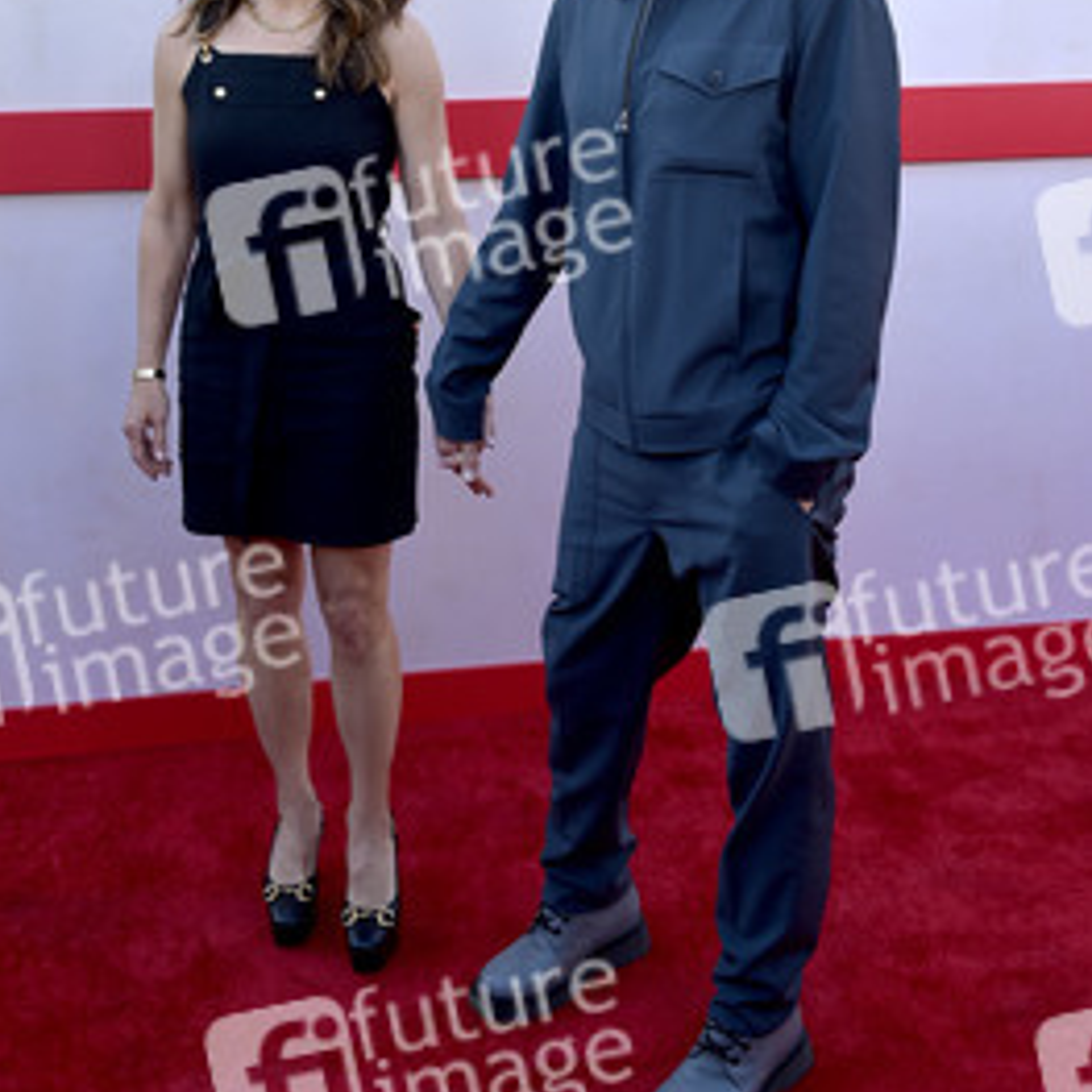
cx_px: 542
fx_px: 1570
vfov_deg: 38.2
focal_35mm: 44
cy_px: 436
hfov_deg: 38.3
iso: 200
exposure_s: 1/250
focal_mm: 34
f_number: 6.3
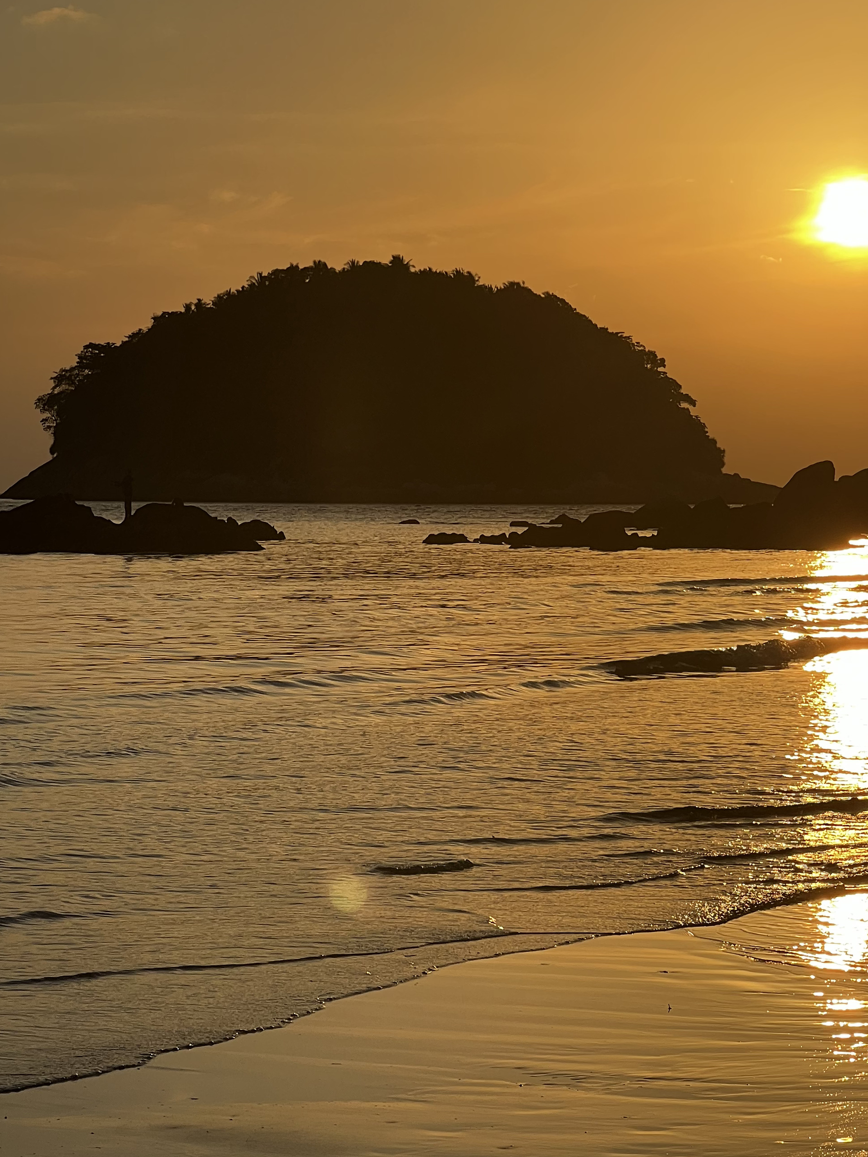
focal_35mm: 120
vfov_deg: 16.4
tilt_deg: -0.2
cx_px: 605
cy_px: 567
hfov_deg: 12.3
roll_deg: -0.5
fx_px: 4012
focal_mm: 9
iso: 32
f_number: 2.8
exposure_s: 1/2660
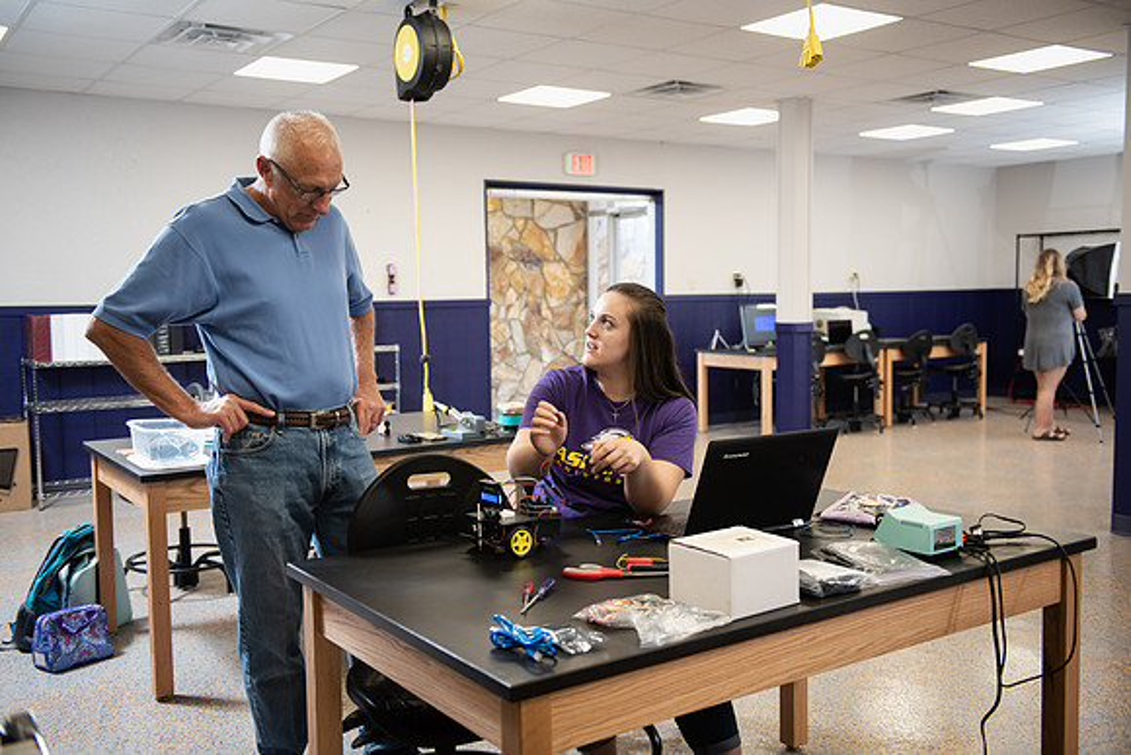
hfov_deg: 54.4
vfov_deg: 37.9
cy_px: 378
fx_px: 1100
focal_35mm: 35
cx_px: 566
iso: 800
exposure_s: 1/200
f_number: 3.2
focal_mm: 35
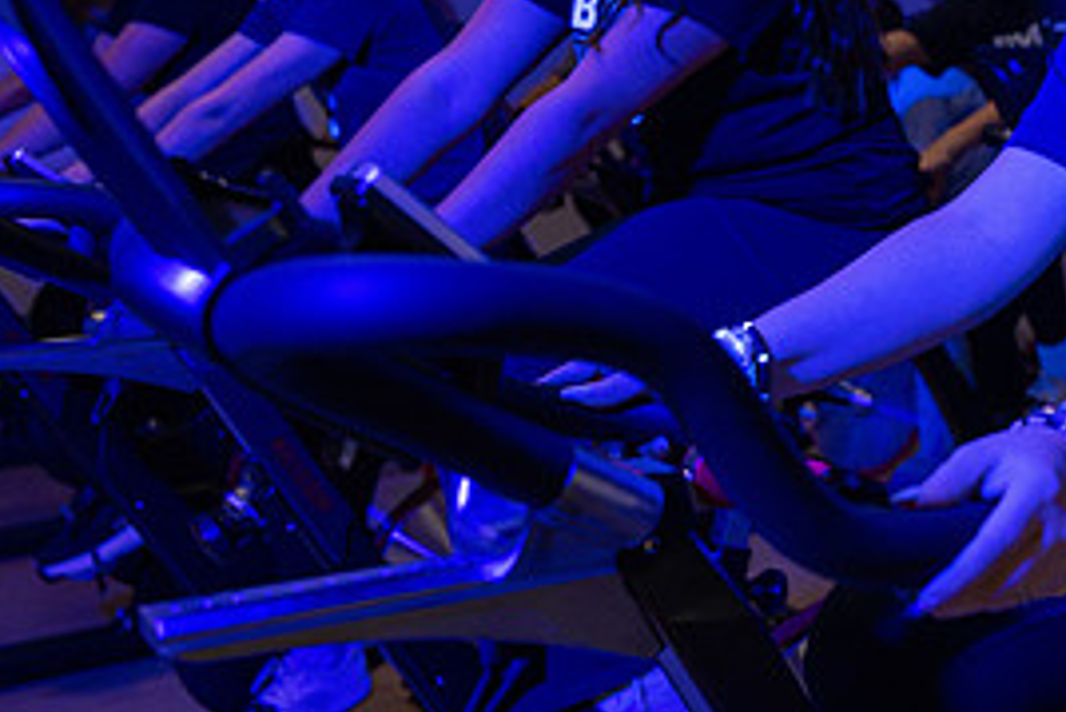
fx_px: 1541
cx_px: 1054
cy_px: 177
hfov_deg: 34.8
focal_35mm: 52
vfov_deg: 25.7
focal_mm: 24
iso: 6400
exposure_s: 1/160
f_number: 2.8
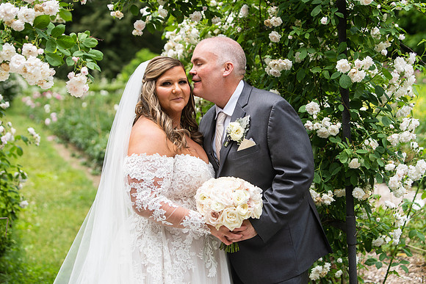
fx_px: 888
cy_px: 142
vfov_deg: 18.2
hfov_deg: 27.0
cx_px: 213
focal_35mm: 75
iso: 200
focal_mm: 75
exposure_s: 1/1000
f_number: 4
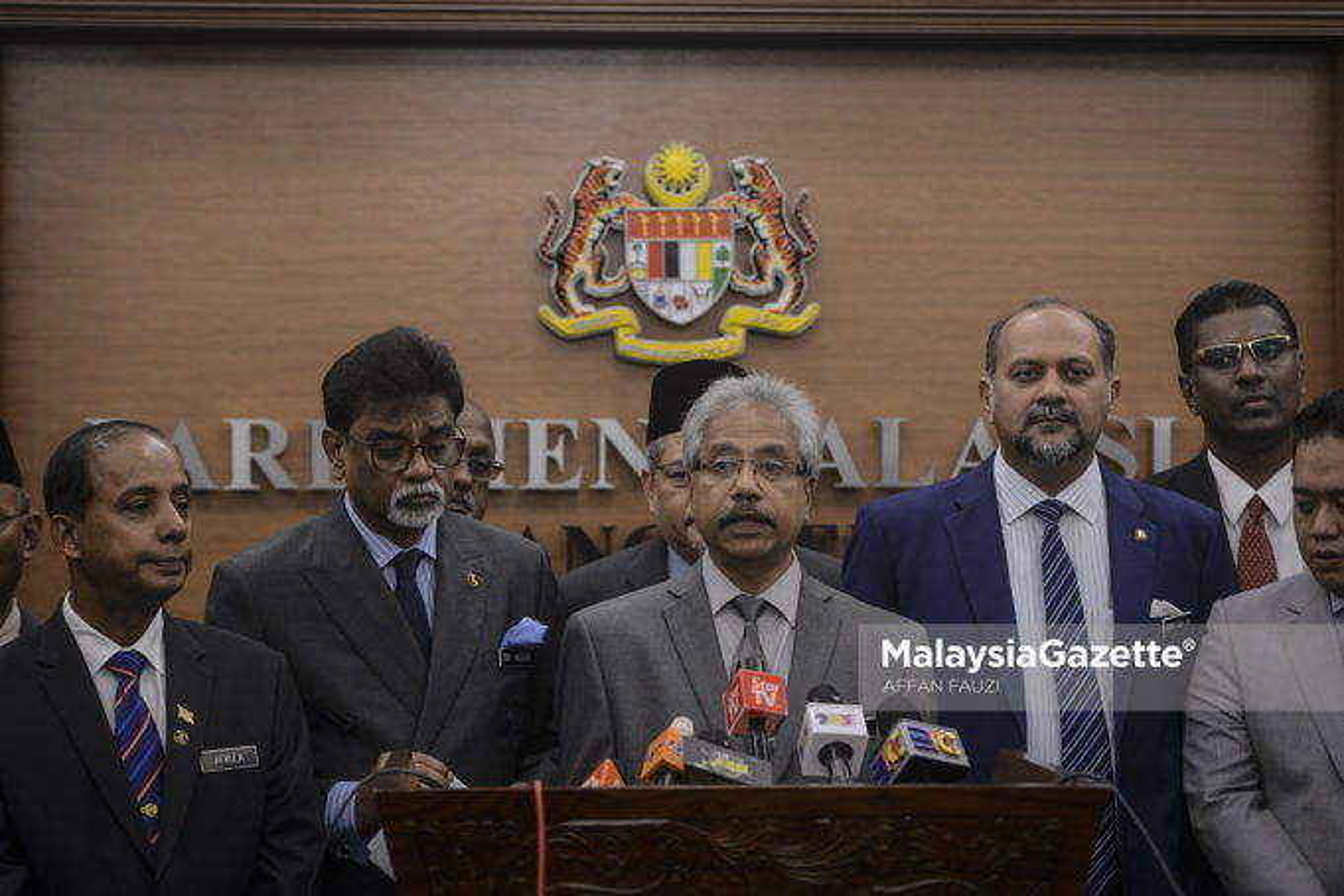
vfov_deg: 14.9
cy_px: 448
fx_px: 3434
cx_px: 672
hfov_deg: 22.1
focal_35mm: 92
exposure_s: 1/200
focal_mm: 92
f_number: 2.8
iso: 1000
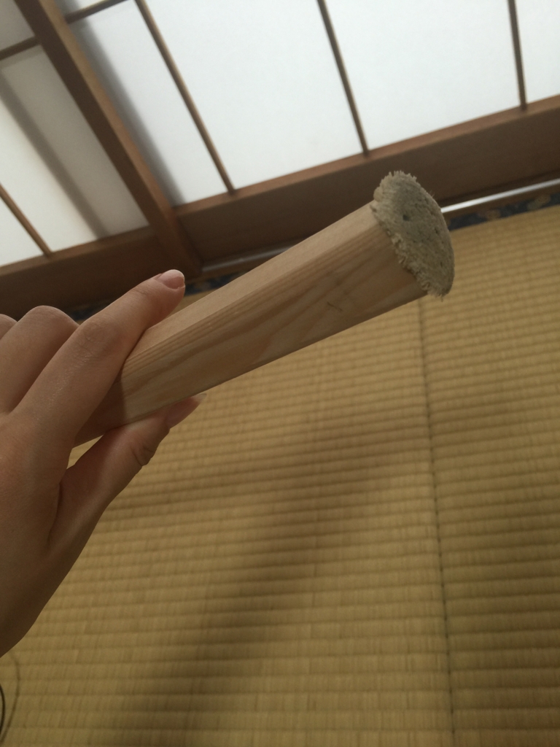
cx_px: 280
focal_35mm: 29
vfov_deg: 61.7
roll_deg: +30.2
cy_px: 374
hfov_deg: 48.2
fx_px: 626
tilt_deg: -42.3
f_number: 2.2
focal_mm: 4.15
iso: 32
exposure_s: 1/40
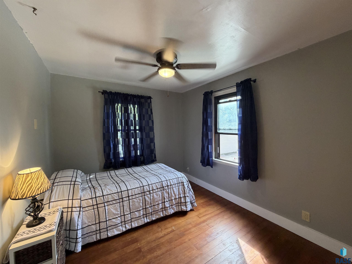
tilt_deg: -1.9
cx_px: 176
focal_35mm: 14
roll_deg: +1.0
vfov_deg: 85.7
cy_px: 132
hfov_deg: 102.1
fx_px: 142
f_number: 2.2
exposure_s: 1/60
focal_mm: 2.22
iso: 250
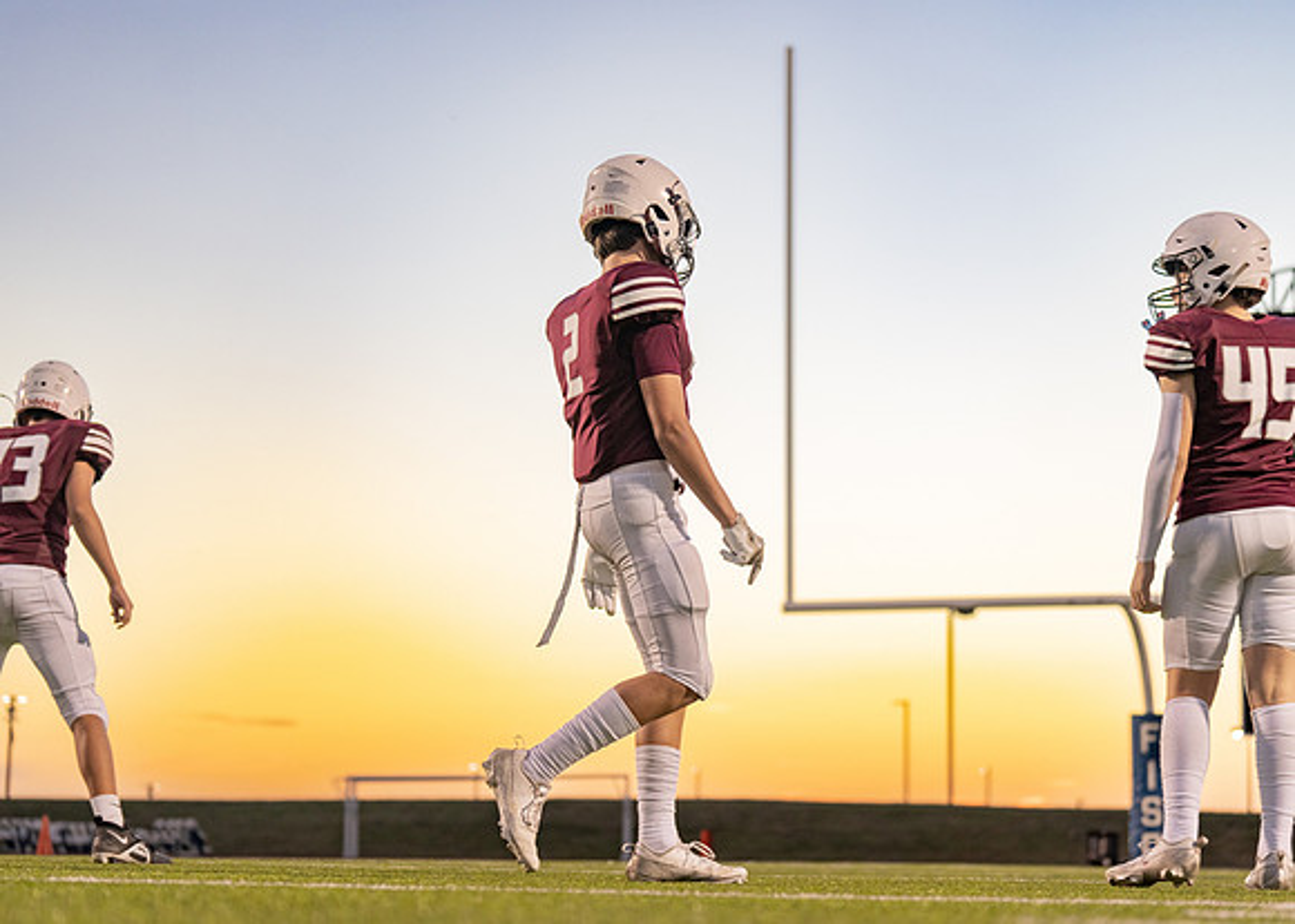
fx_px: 2984
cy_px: 476
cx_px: 657
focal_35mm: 81
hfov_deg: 24.5
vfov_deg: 17.6
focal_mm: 70
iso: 800
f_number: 2.8
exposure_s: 1/500
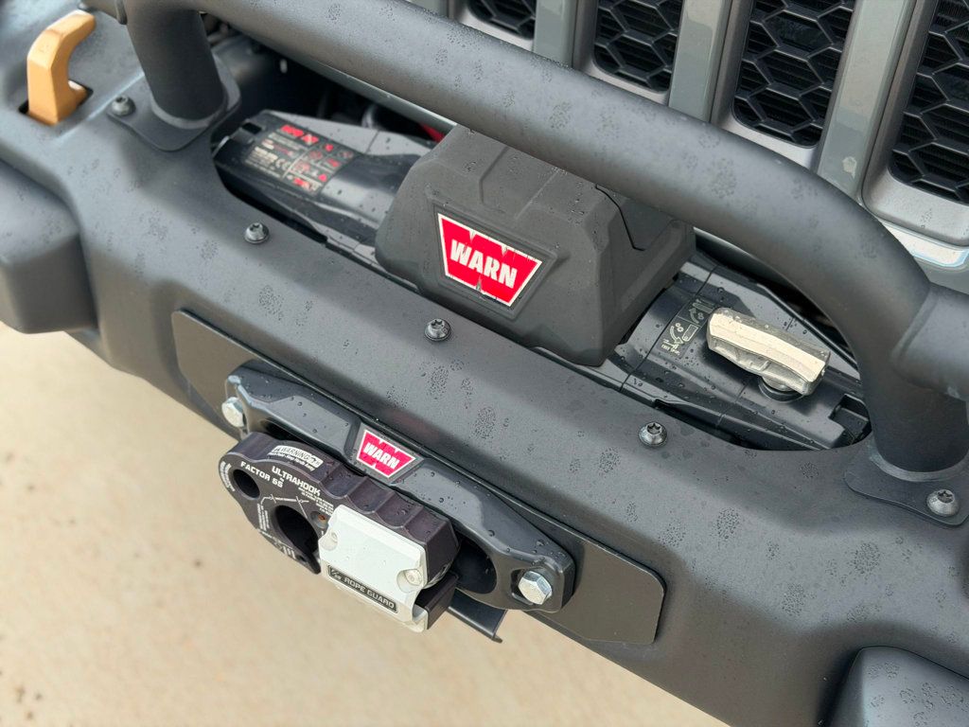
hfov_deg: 39.7
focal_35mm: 48
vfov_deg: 30.3
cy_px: 364
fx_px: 1344
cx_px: 484
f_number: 1.78
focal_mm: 6.76
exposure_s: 1/292
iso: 64
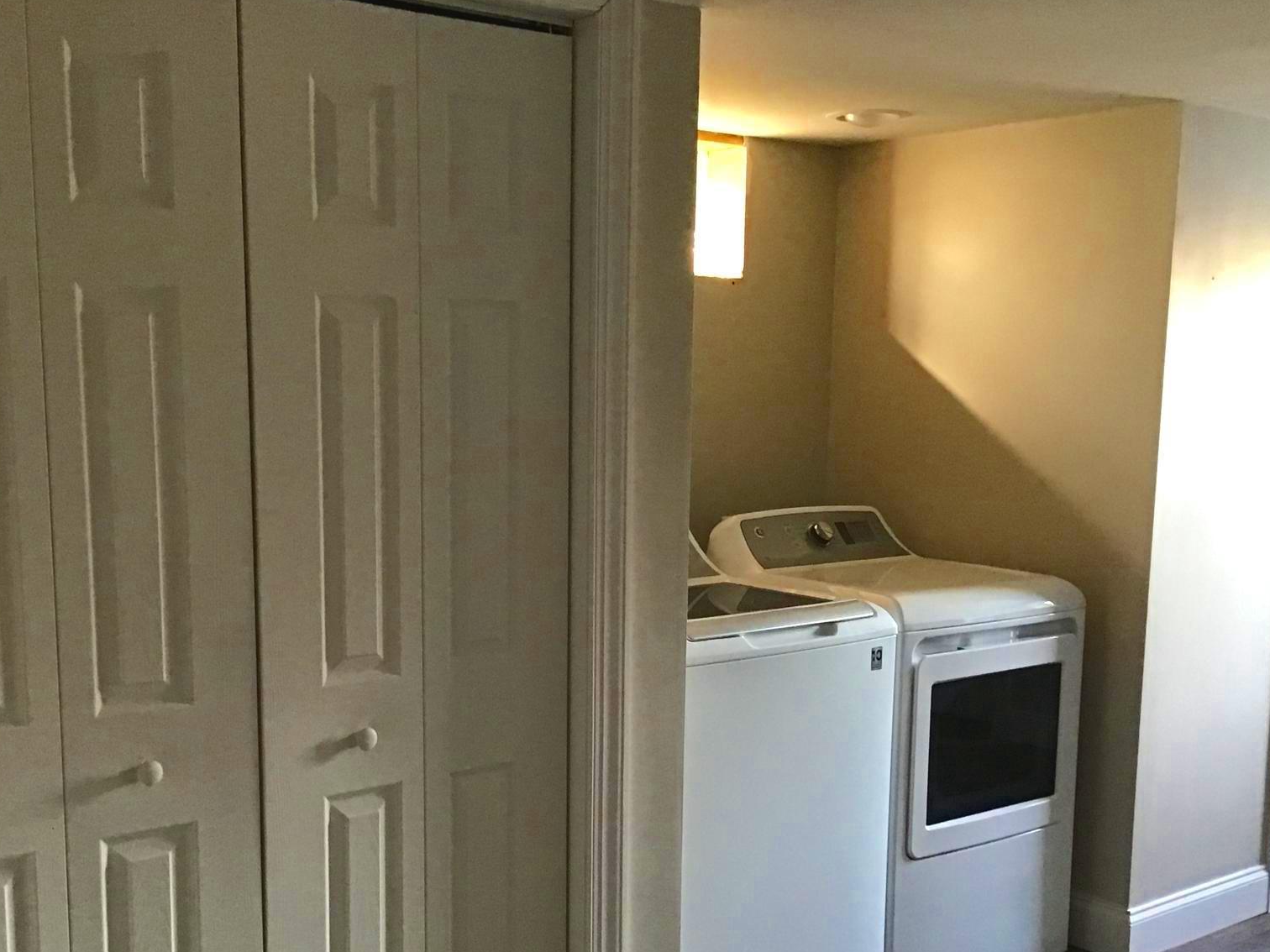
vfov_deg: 34.1
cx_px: 539
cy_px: 608
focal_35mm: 42
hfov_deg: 44.7
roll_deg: -1.2
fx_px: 1541
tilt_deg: -8.7
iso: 250
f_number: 2.4
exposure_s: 1/24
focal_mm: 3.3
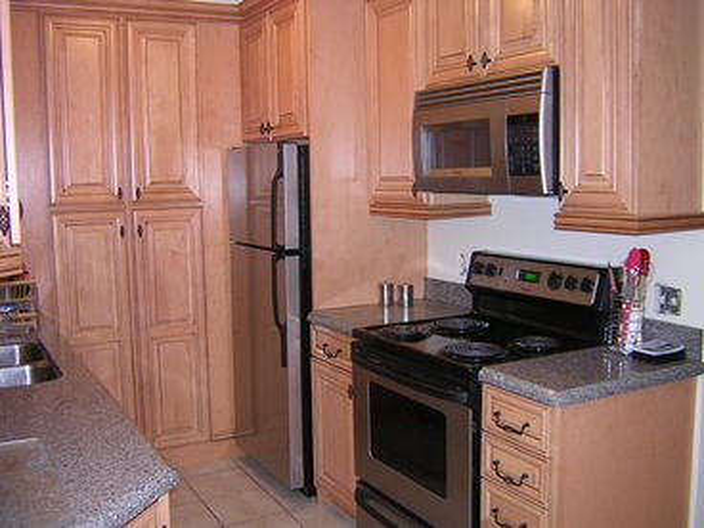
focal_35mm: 36
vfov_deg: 39.7
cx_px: 352
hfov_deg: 51.4
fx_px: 732
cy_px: 264
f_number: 2.6
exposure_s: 1/60.1
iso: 299
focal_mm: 4.7
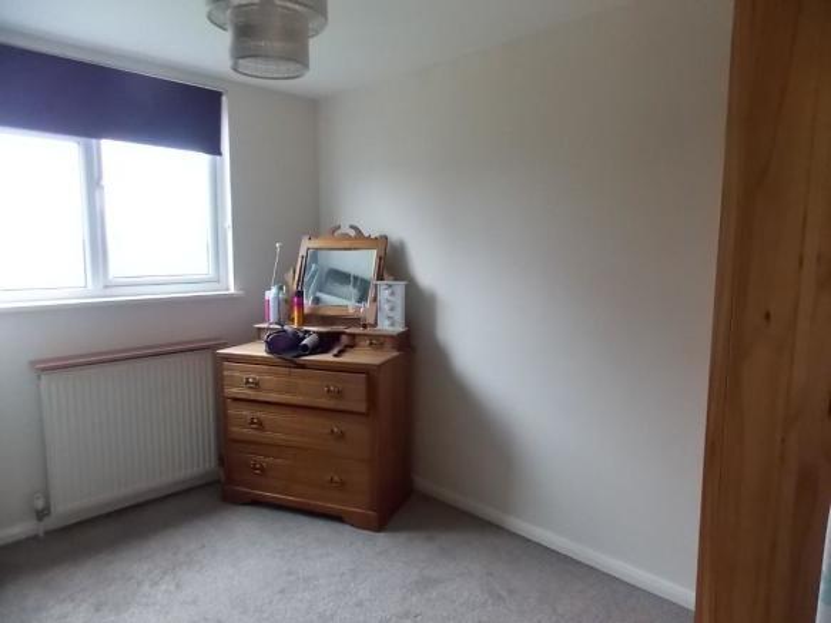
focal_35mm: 23
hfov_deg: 73.9
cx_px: 416
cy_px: 312
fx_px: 552
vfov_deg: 58.9
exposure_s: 1/30
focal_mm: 4
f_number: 3.1
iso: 400
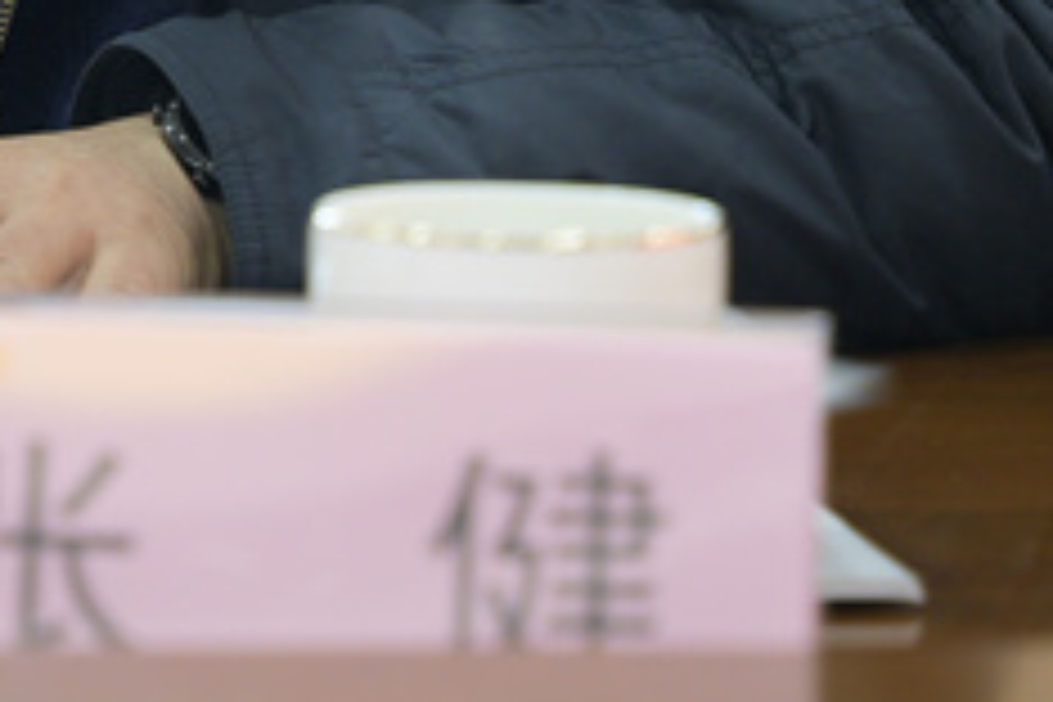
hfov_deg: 6.4
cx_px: -81
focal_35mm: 323
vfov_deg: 4.2
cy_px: -634
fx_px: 9447
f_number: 2.8
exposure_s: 1/80
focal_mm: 70
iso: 500
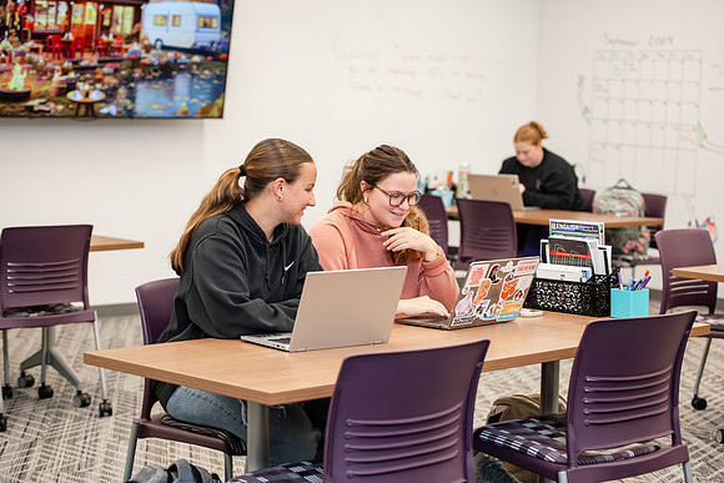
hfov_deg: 28.8
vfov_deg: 19.5
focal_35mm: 70
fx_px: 1408
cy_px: 242
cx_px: 362
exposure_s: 1/200
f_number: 3.2
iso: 1000
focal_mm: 70
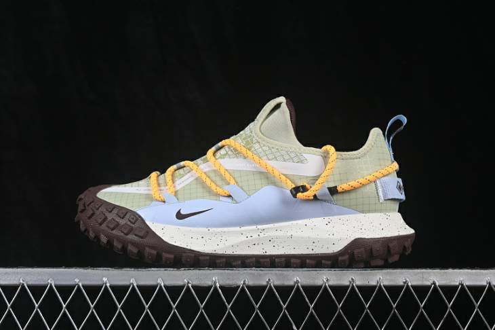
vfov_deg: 18.2
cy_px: 165
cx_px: 248
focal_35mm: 75
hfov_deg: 27.0
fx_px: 1031
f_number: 8
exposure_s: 1/80
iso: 160
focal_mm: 50
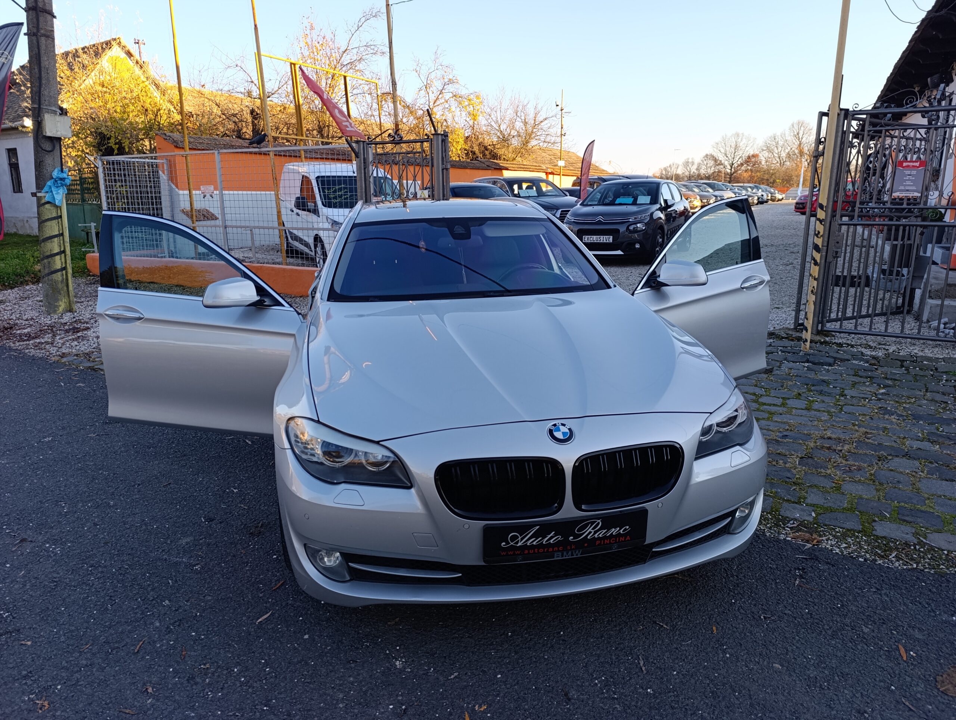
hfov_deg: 73.8
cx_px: 478
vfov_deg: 59.0
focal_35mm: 23
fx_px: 636
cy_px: 360
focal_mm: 6.14
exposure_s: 1/111
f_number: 1.6
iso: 50
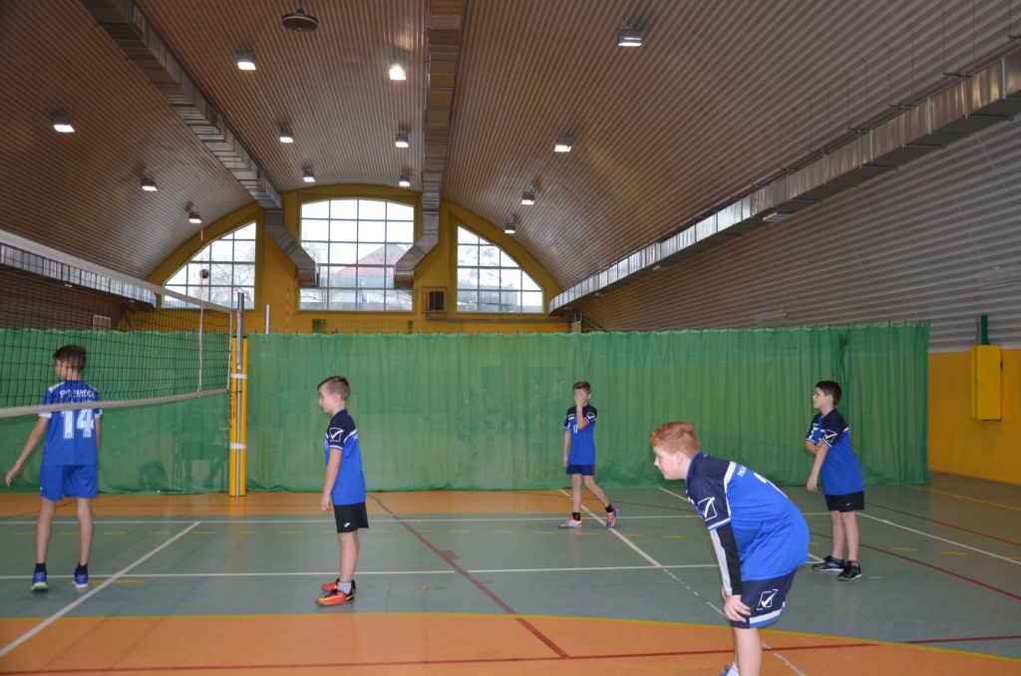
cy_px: 338
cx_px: 510
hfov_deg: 59.6
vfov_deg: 41.5
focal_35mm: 32
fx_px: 891
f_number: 3.8
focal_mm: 21
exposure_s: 1/100
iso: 400
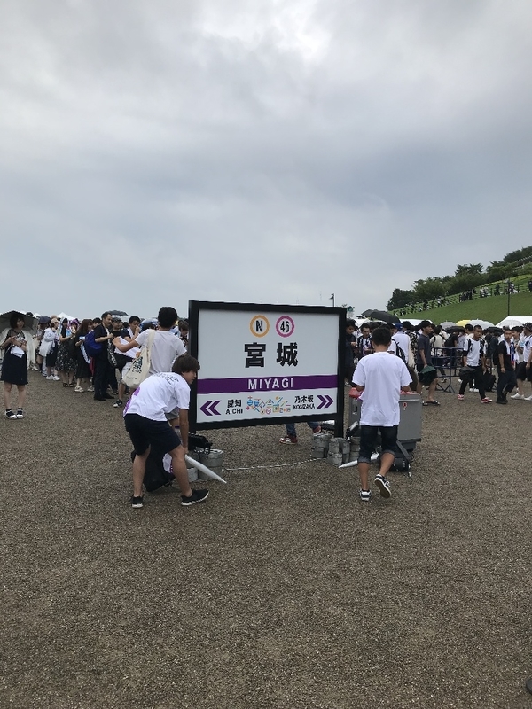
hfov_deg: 49.7
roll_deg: -0.1
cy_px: 354
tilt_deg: -2.4
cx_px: 266
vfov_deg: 63.4
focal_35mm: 28
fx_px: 574
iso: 20
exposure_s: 1/1041
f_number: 1.8
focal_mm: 3.99
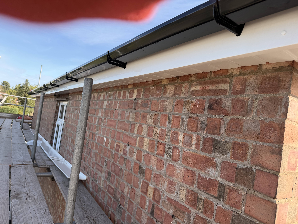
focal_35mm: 24
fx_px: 207
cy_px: 112
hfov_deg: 71.6
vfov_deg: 56.8
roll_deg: -8.0
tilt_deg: +2.2
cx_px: 149
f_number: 1.78
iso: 100
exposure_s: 1/1689
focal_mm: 6.76
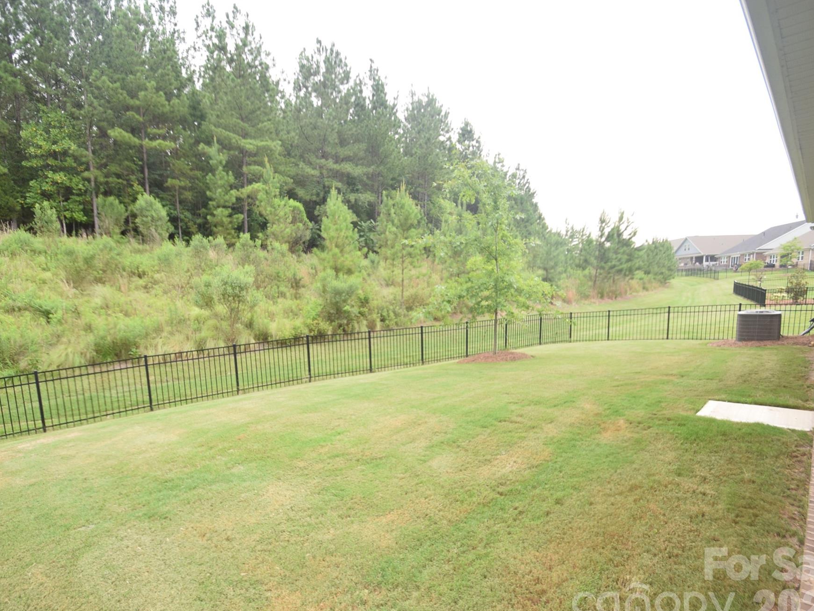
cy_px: 319
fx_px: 400
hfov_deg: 90.8
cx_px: 374
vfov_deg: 74.7
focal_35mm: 17
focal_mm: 10
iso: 560
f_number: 5.6
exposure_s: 1/125
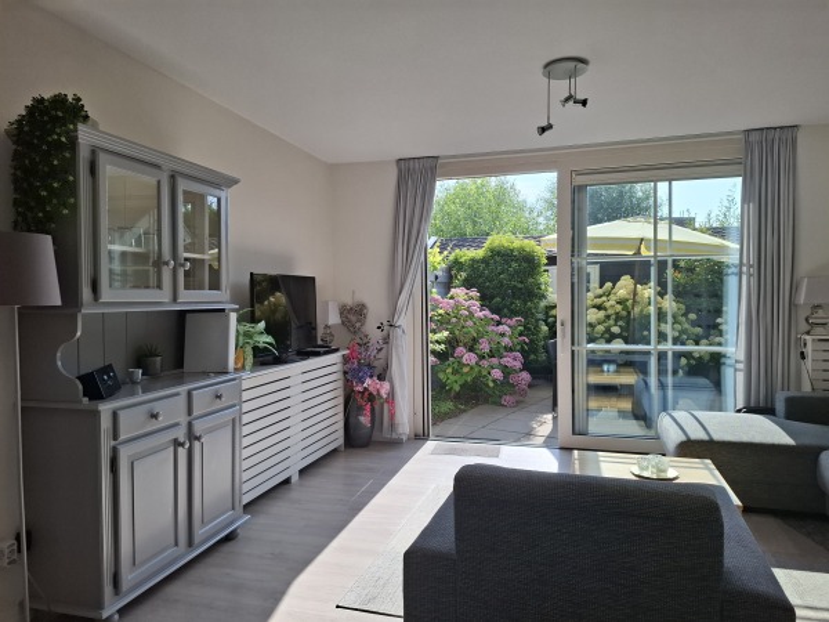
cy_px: 311
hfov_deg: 73.9
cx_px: 414
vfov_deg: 58.9
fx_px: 551
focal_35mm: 23
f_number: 1.8
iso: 50
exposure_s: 1/986
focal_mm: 5.54
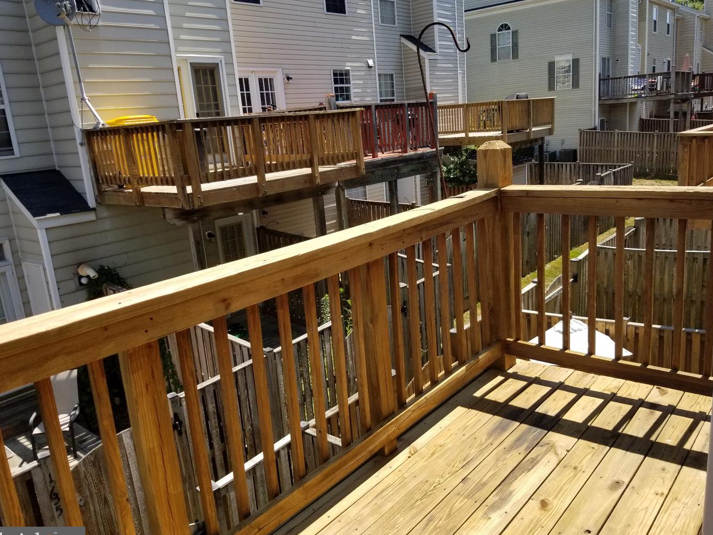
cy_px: 269
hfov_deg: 63.4
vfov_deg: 49.8
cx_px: 375
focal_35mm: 28
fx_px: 577
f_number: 1.7
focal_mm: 4.3
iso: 50
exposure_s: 1/1800
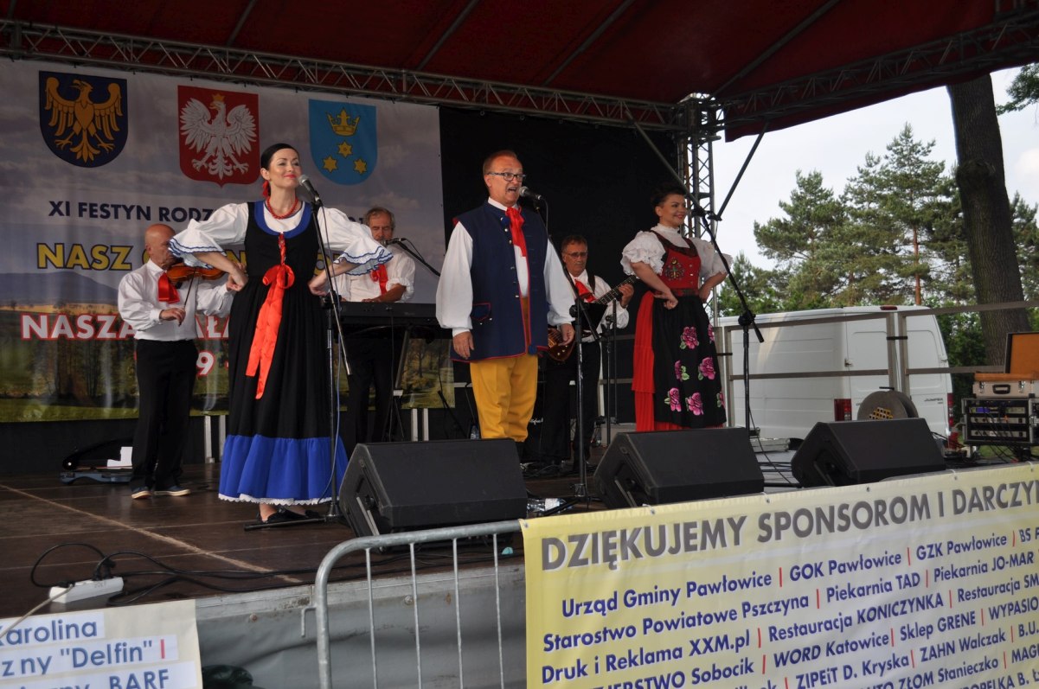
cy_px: 344
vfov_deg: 31.8
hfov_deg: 46.5
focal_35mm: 42
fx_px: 1210
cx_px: 520
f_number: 4.5
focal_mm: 28
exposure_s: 1/200
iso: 200
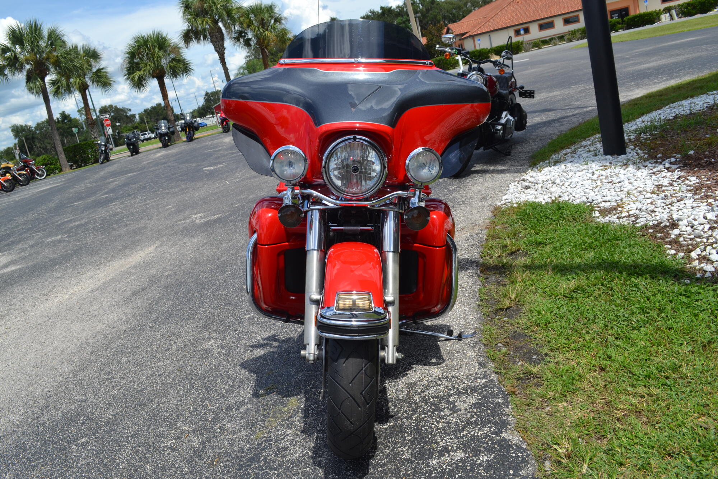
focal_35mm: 30
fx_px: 598
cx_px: 359
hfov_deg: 61.9
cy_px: 240
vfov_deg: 43.6
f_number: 8
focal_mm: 20
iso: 100
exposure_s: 1/250
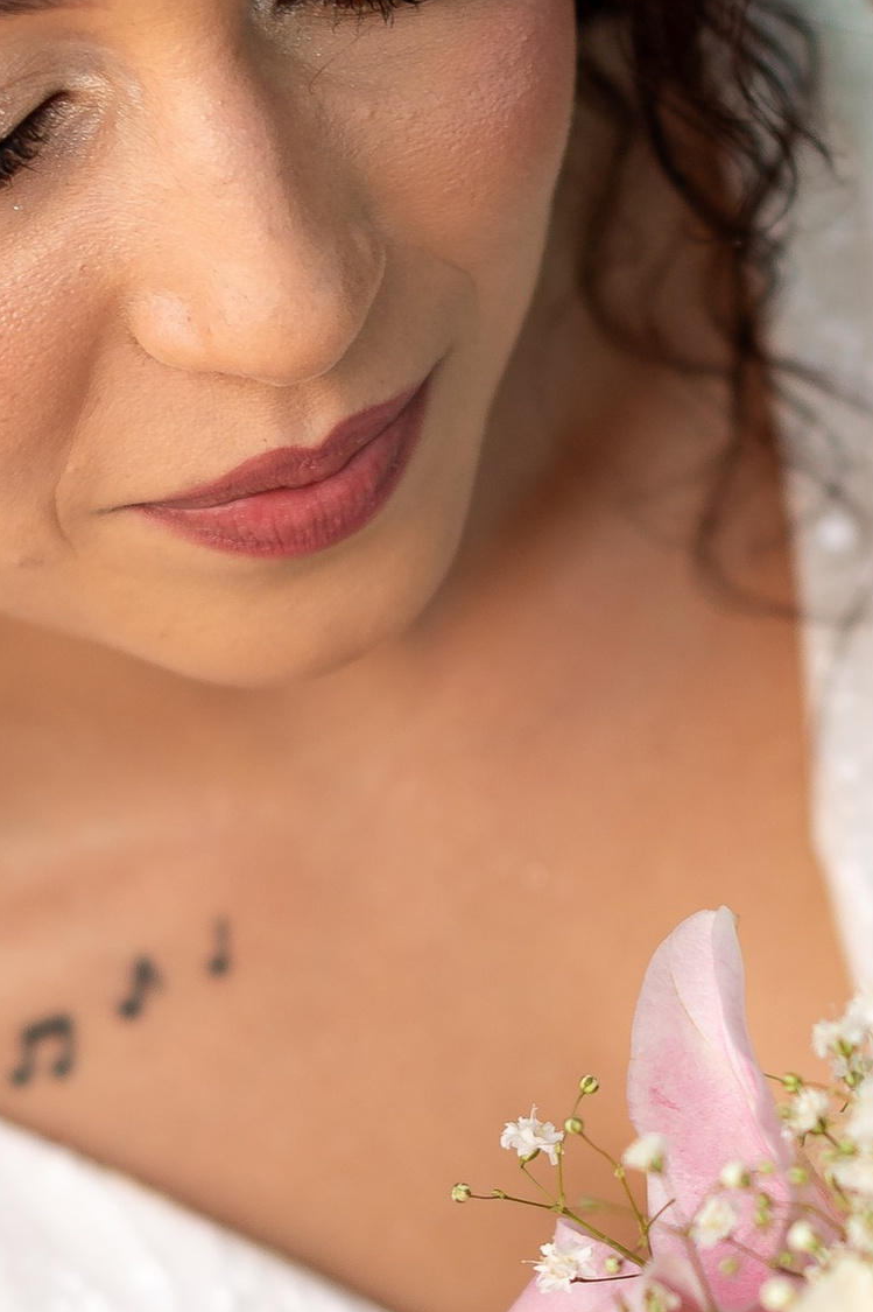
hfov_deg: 8.0
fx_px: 6225
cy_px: 954
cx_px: 536
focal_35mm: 171
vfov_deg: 12.0
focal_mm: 50
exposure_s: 1/640
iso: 250
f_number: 1.8
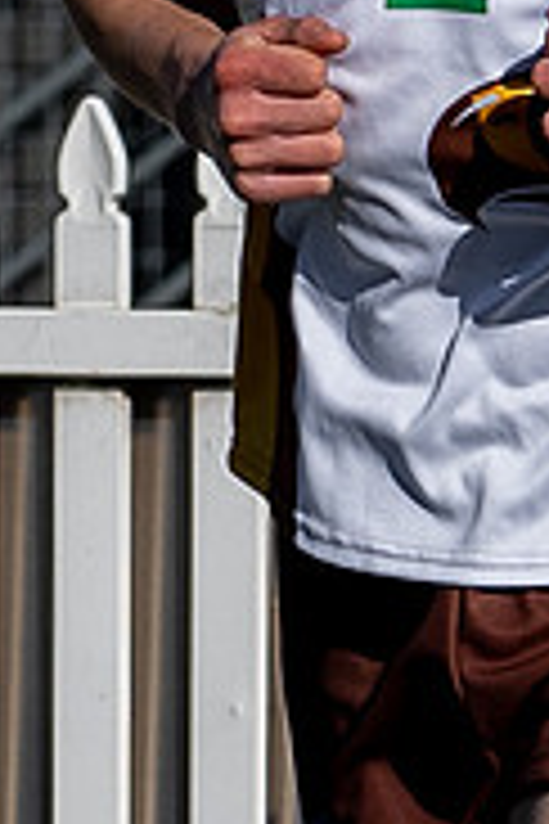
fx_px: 57961
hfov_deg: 0.5
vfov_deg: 0.8
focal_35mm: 2534
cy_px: 320
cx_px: -120
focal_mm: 135
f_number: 3.5
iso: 110
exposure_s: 1/2500
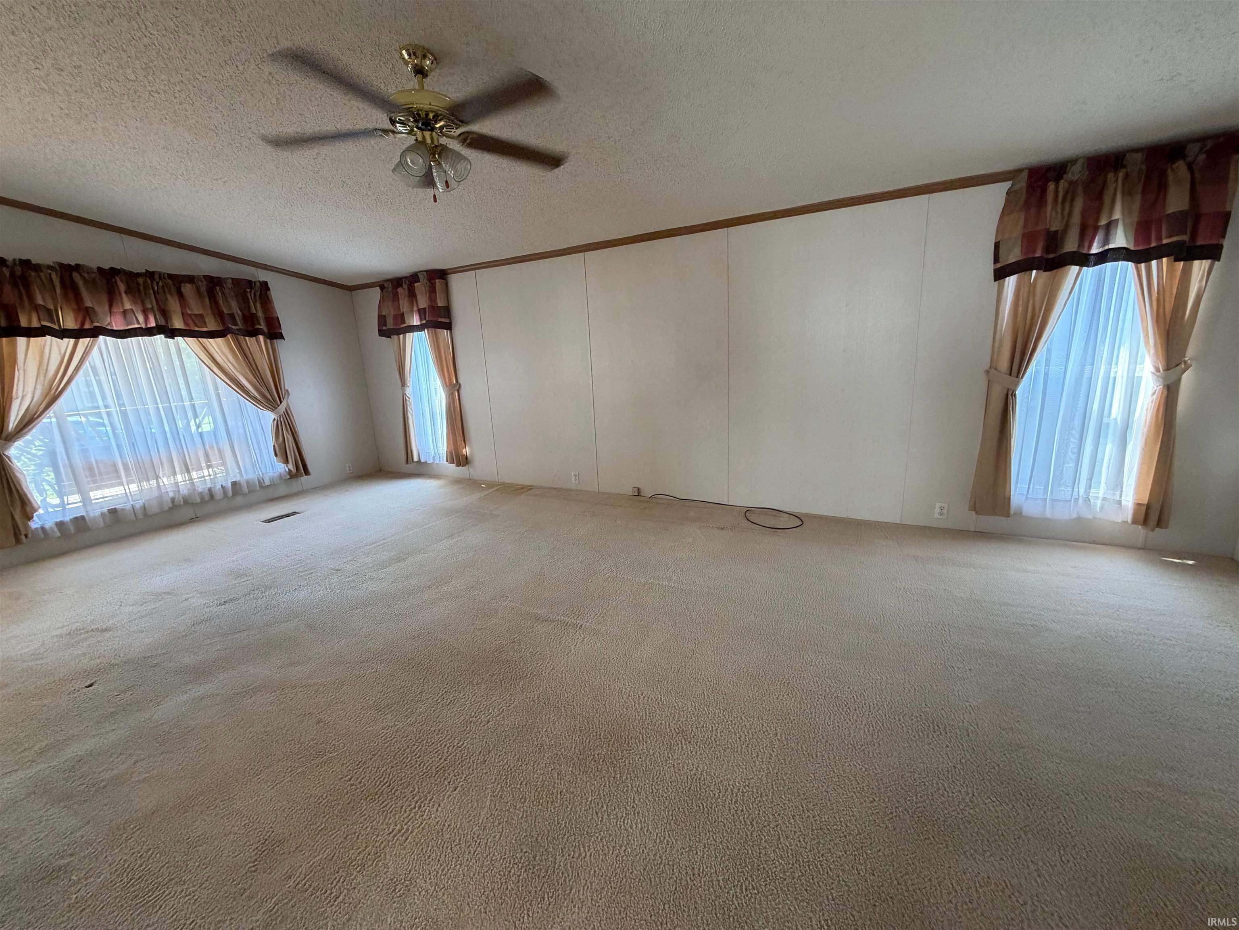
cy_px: 465
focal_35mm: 14
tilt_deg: -13.4
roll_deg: +2.6
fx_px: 501
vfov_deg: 85.7
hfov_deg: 102.1
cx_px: 620
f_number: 2.2
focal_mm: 2.22
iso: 250
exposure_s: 1/60
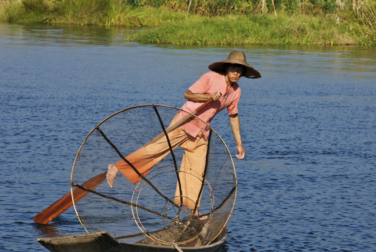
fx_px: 2306
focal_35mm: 221
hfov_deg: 9.3
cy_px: 131
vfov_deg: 6.2
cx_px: 191
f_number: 8
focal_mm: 135
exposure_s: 1/250
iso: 100
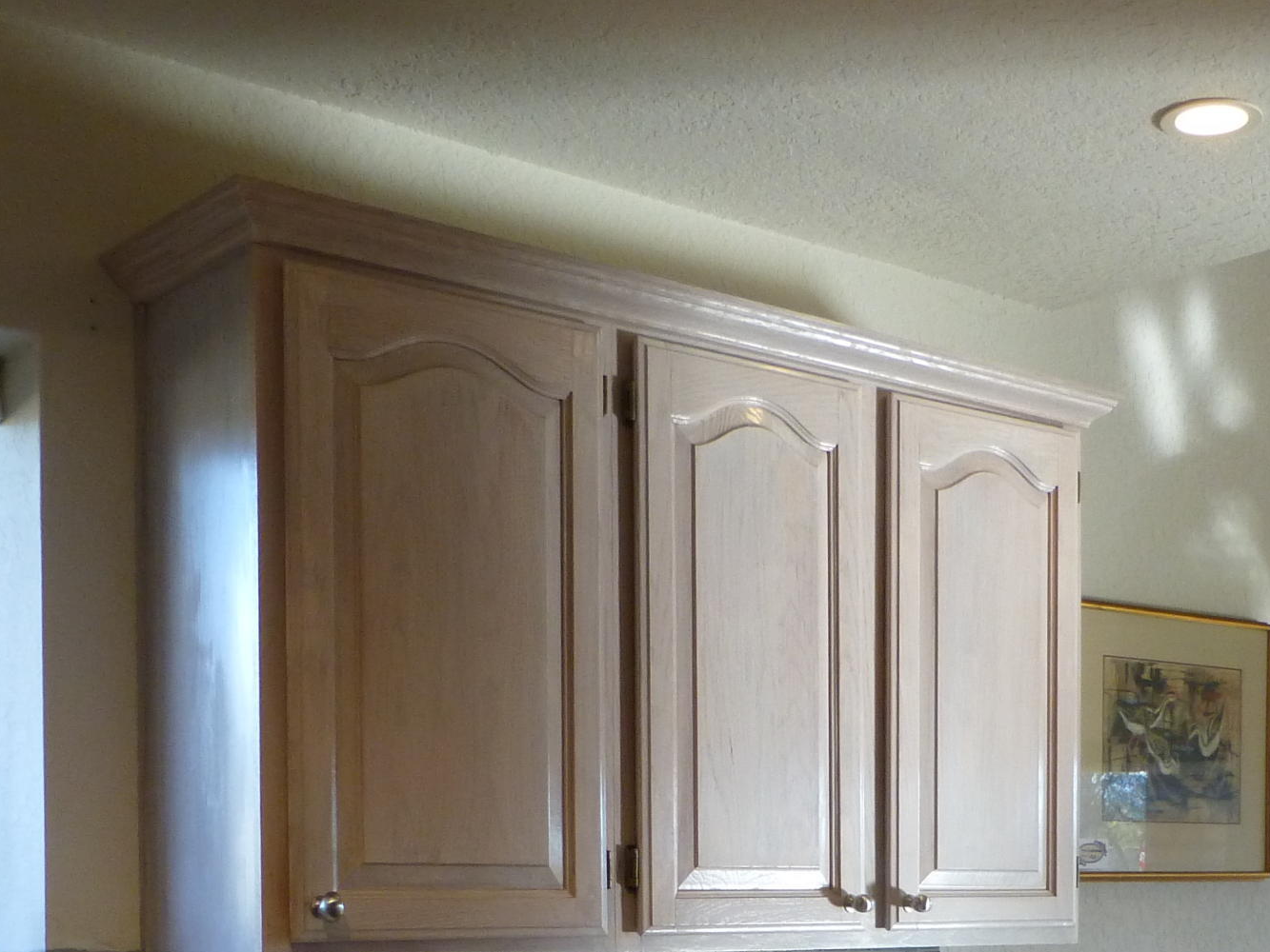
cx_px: 858
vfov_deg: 25.7
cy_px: 956
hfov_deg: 35.2
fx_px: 1981
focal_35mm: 54
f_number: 3.3
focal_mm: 4.3
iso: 200
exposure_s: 1/60
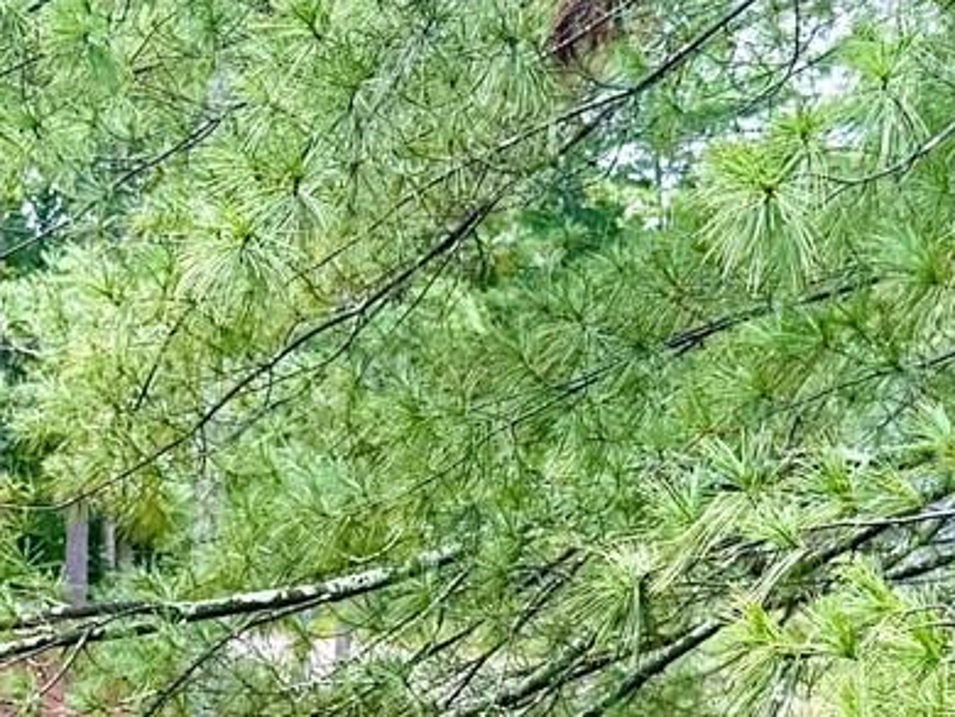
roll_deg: -2.5
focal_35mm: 126
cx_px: 389
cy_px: 1228
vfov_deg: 11.1
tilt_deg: -14.4
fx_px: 3478
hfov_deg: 15.6
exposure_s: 1/270
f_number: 1.78
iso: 64
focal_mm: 6.76
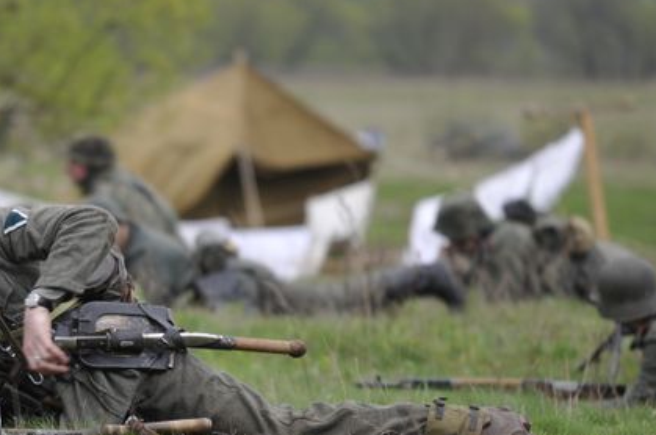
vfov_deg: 2.7
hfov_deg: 4.1
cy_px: 322
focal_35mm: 503
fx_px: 9152
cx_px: 117
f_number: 4
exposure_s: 1/320
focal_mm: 200
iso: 220
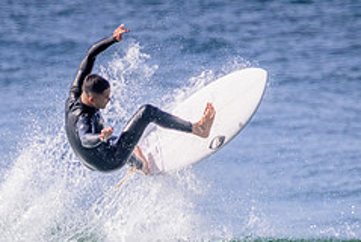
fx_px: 19467
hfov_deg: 1.1
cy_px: 276
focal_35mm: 1939
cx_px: 118
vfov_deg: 0.7
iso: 1600
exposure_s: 1/2000
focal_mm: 800
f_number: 11
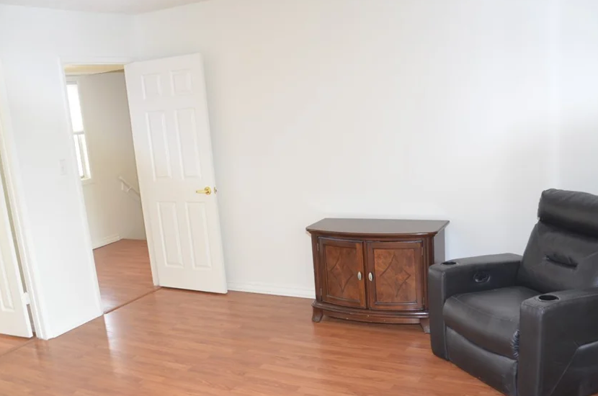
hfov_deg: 52.0
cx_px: 285
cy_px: 239
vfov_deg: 35.7
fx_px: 613
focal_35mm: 37
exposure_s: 1/60
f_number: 4
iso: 800
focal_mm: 20
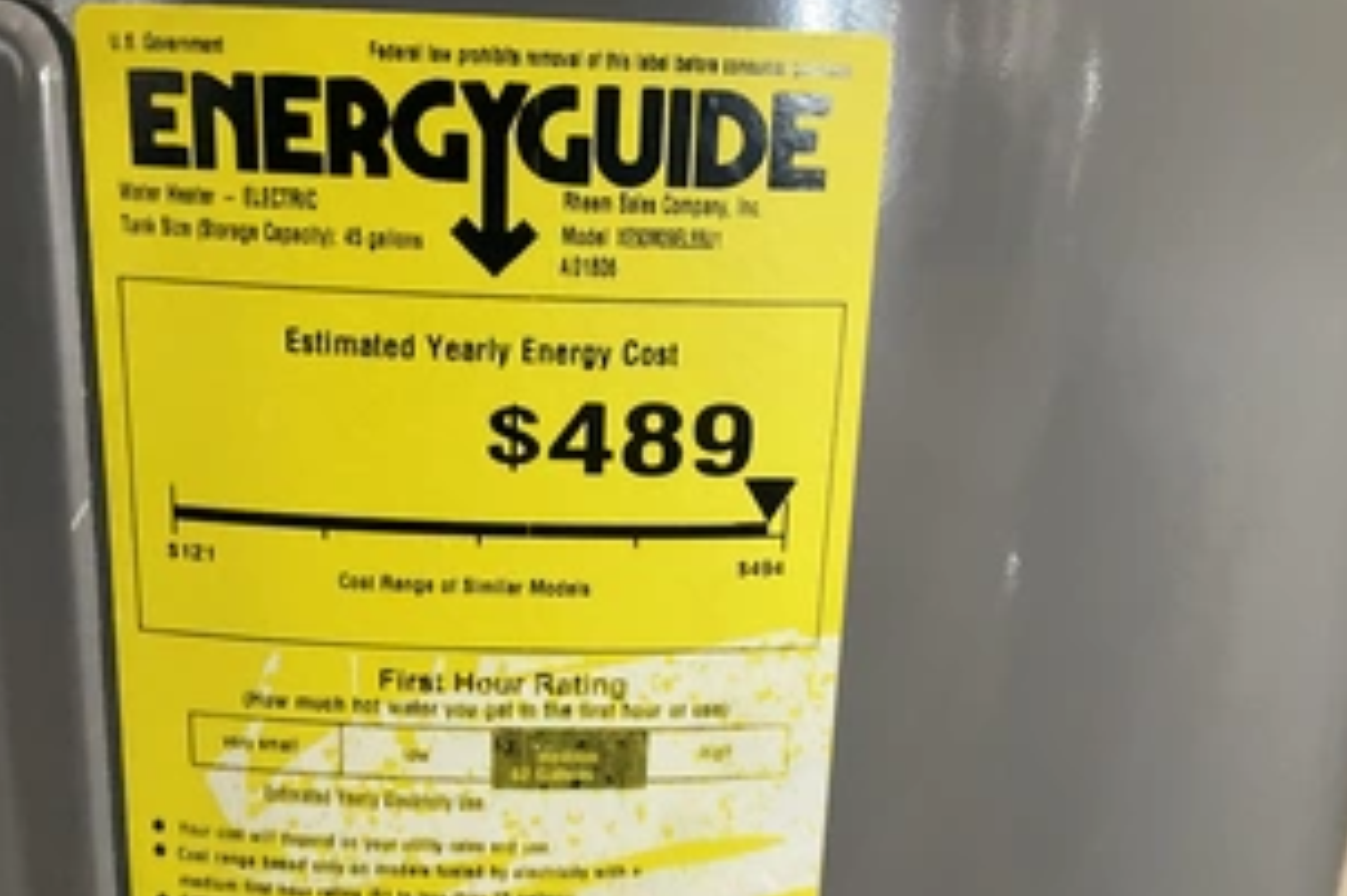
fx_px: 1496
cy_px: 539
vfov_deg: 33.3
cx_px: 620
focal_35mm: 40
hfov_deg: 48.4
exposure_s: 1/60
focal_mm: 3
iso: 160
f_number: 1.8
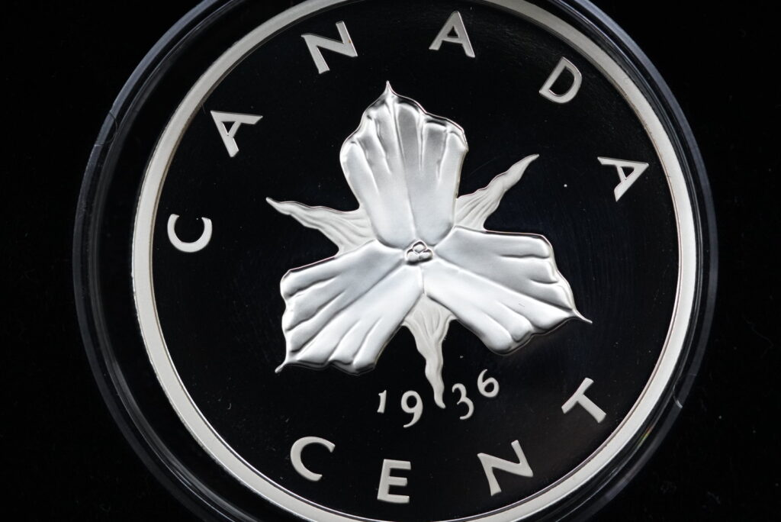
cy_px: 261
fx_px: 2930
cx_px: 390
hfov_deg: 15.2
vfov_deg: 10.2
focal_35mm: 135
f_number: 2.8
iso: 1600
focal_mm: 90
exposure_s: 1/160
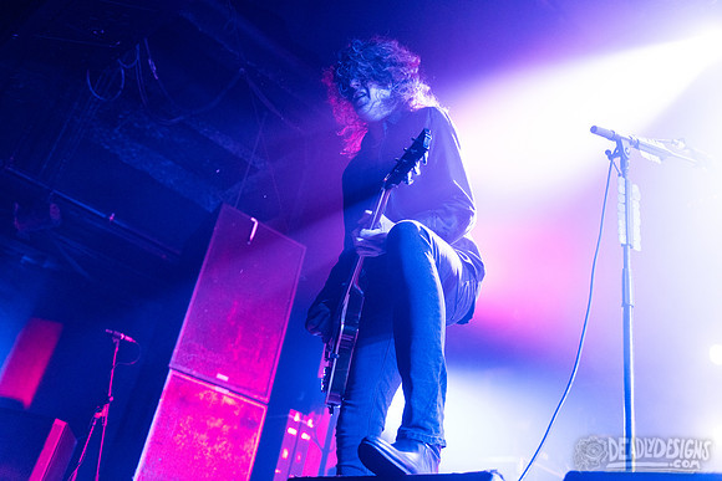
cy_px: 240
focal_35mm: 32
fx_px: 642
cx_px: 361
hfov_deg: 58.7
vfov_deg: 41.1
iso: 2500
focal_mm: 32
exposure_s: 1/320
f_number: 3.2
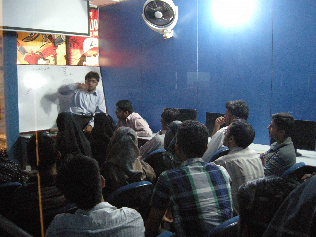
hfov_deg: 52.6
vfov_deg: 40.7
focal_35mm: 35
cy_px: 118
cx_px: 158
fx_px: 320
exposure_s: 1/8
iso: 800
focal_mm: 7.5
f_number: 2.7
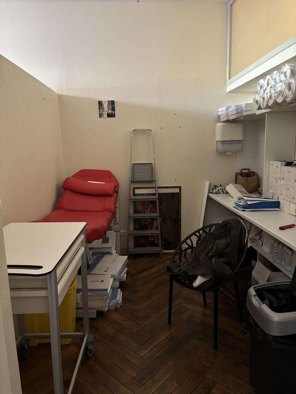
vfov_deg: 67.3
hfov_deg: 53.1
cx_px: 148
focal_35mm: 26
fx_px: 296
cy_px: 197
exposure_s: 1/33
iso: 500
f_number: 1.6
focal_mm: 5.96
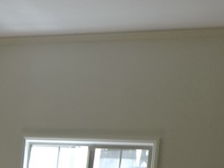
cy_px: 239
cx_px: -65
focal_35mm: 88
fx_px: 569
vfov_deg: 15.7
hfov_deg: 20.4
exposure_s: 1/30
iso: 100
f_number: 3
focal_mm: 4.3
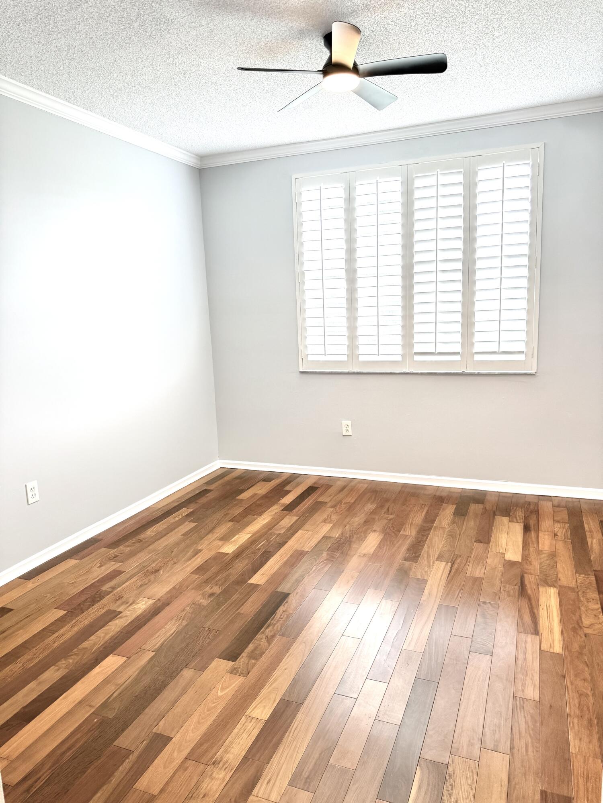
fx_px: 557
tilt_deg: -9.6
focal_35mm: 24
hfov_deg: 56.8
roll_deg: +1.6
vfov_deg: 71.6
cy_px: 402
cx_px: 302
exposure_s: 1/60
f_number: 1.78
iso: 250
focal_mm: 6.76
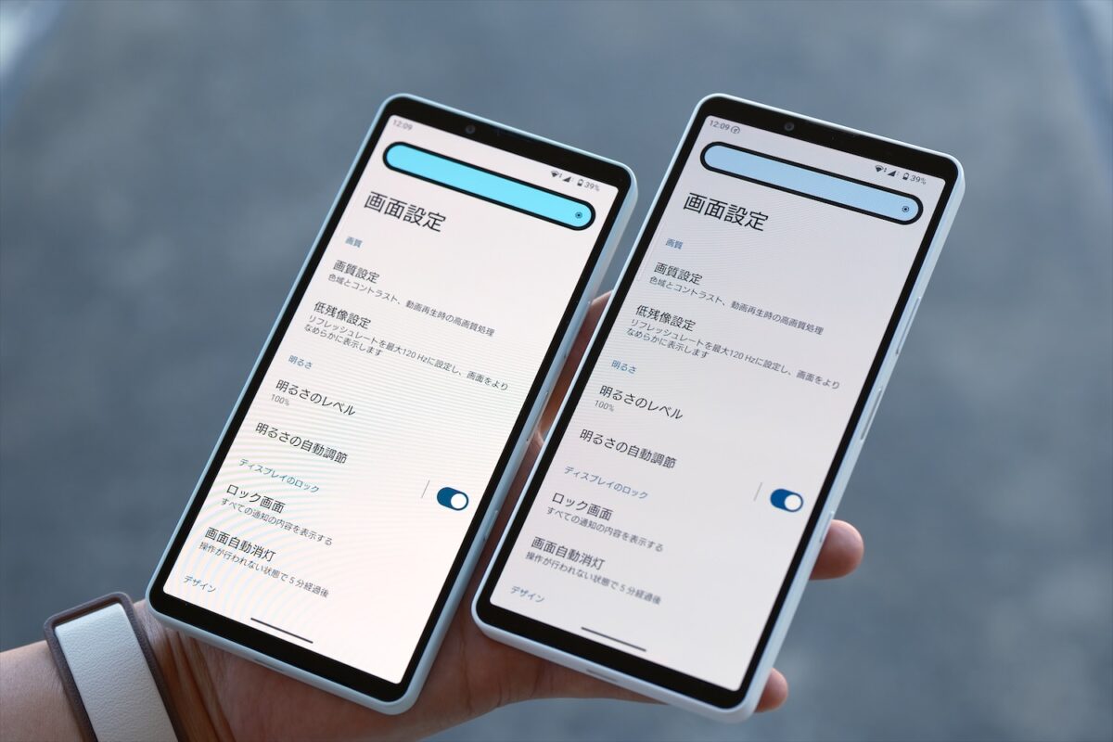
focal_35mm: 70
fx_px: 2164
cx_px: 556
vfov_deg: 19.5
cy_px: 371
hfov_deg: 28.8
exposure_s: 1/170
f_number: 4
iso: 160
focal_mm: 46.7
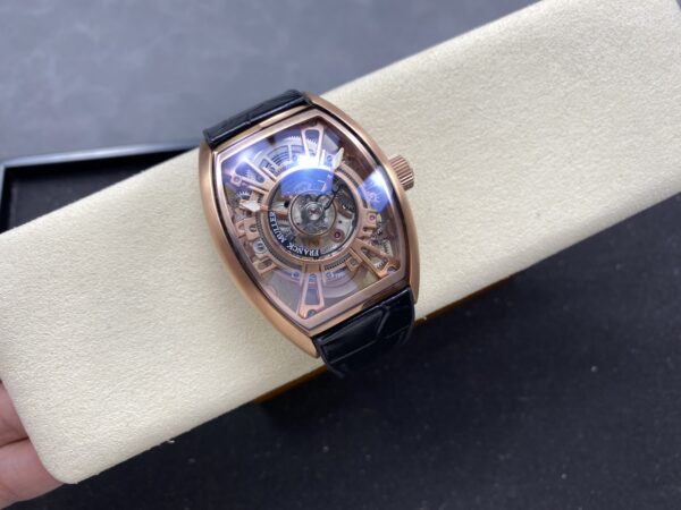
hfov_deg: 69.4
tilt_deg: -70.9
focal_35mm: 25
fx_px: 492
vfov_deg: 54.9
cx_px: 340
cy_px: 255
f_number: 1.8
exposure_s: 1/131
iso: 32
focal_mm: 4.25
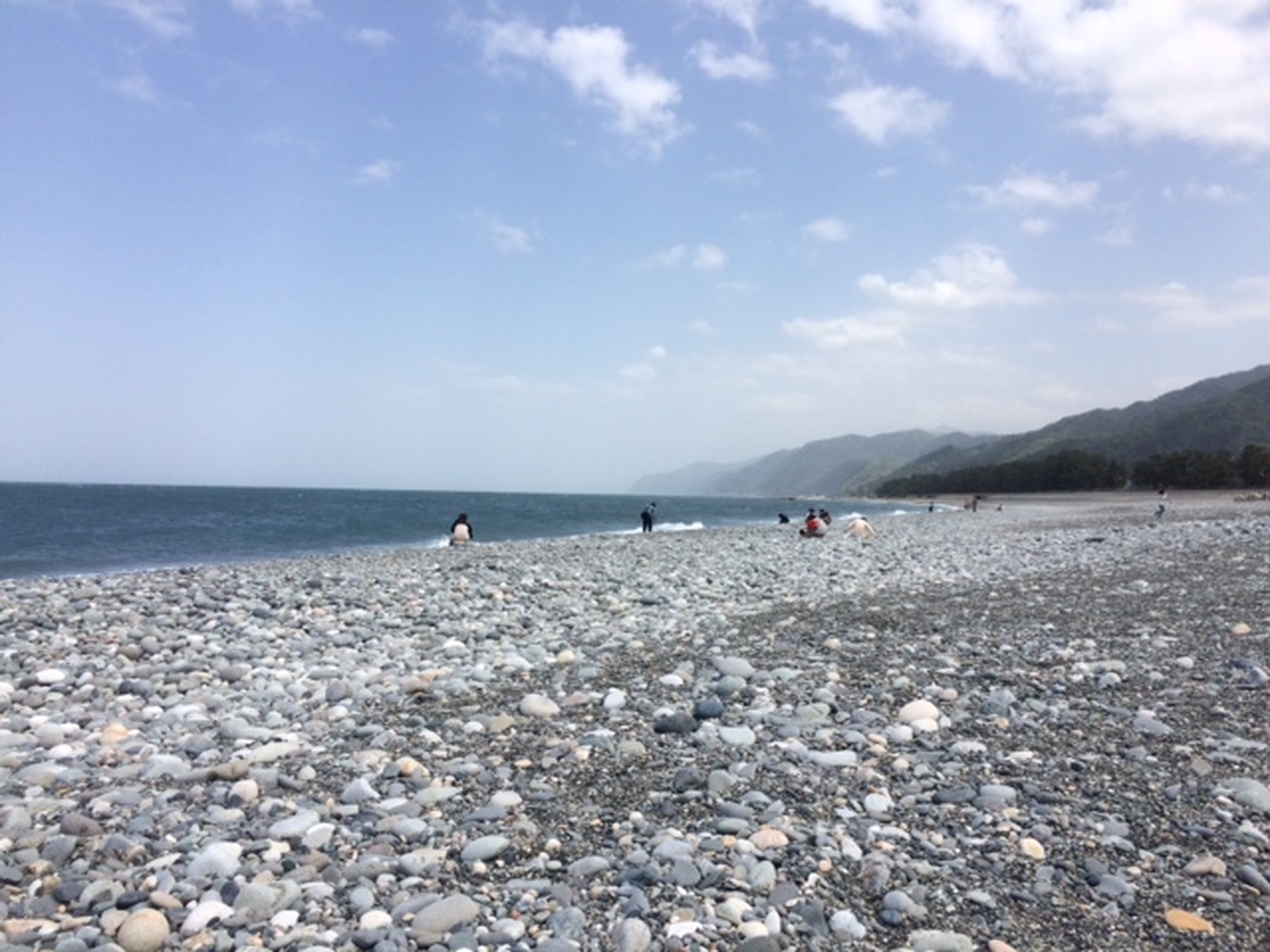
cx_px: 635
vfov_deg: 48.2
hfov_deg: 61.7
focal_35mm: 29
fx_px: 1064
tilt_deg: -0.4
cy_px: 476
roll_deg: -2.4
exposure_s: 1/2740
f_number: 2.2
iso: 32
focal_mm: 4.15
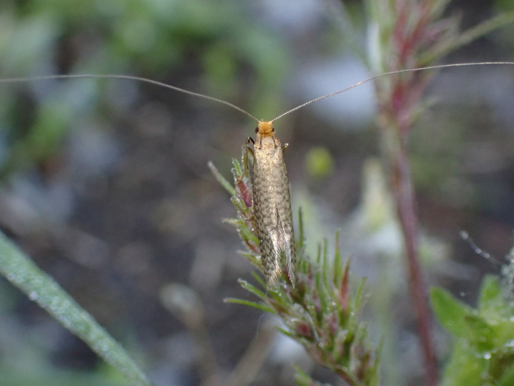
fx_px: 1307
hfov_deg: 22.3
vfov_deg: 16.8
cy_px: 193
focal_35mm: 88
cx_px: 257
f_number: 4.5
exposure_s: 1/250
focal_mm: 15.66
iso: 800
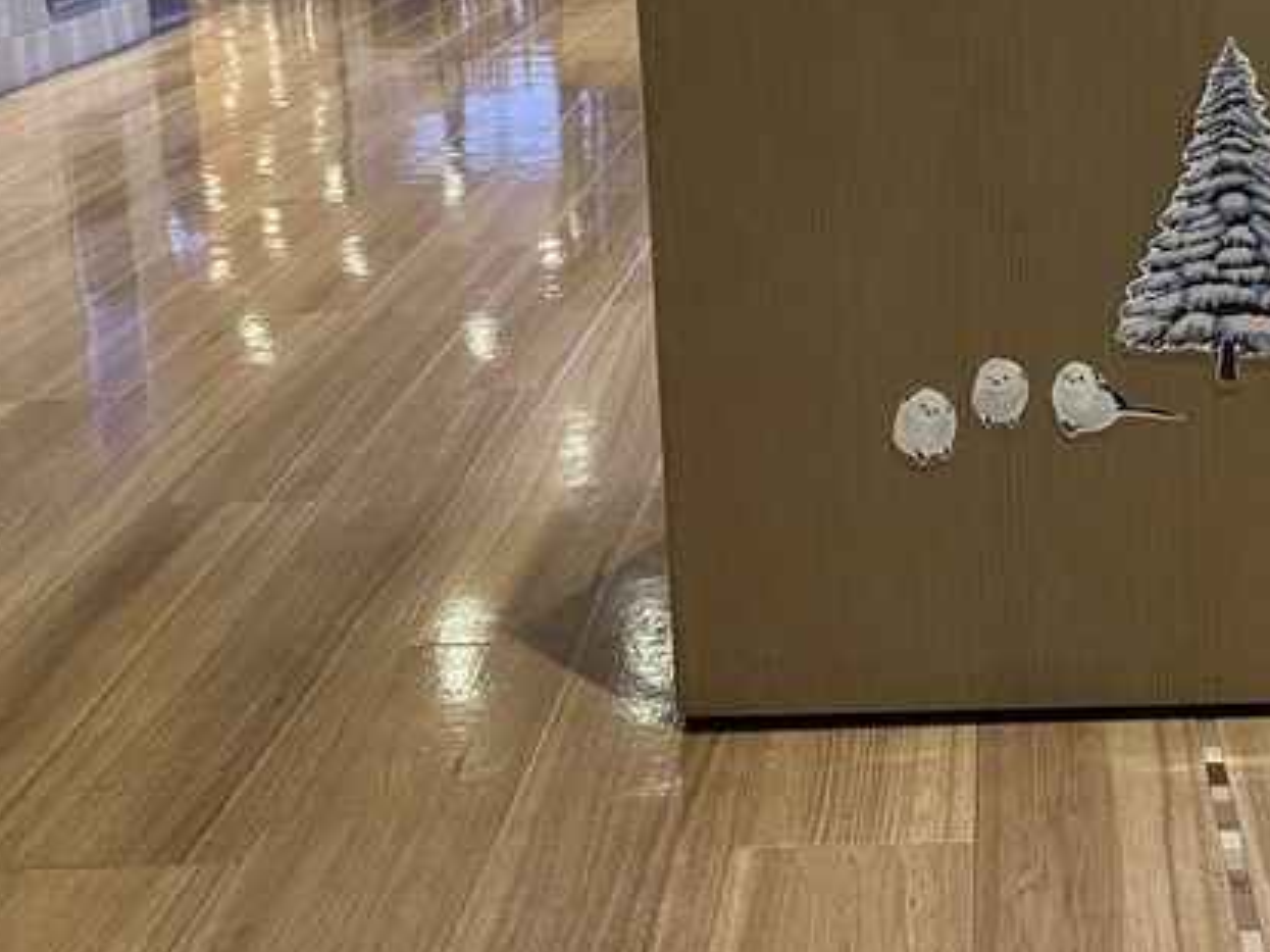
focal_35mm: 55
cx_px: 1027
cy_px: 90
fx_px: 2017
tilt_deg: -9.1
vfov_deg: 25.7
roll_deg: +1.2
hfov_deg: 33.9
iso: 200
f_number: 1.8
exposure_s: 1/50
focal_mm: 3.99
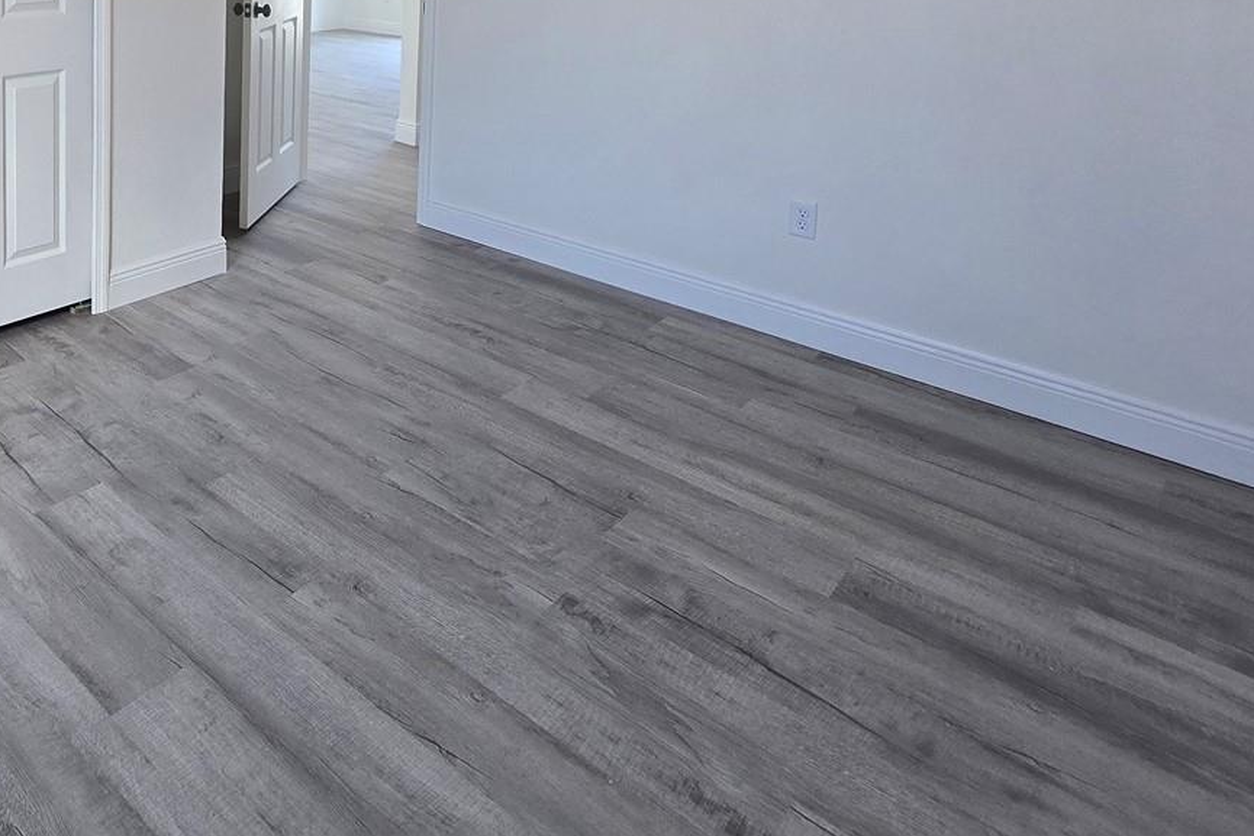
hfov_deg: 64.7
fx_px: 871
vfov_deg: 43.6
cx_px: 238
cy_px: -9
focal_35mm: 25
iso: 64
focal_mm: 2.2
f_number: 2.2
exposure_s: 1/60
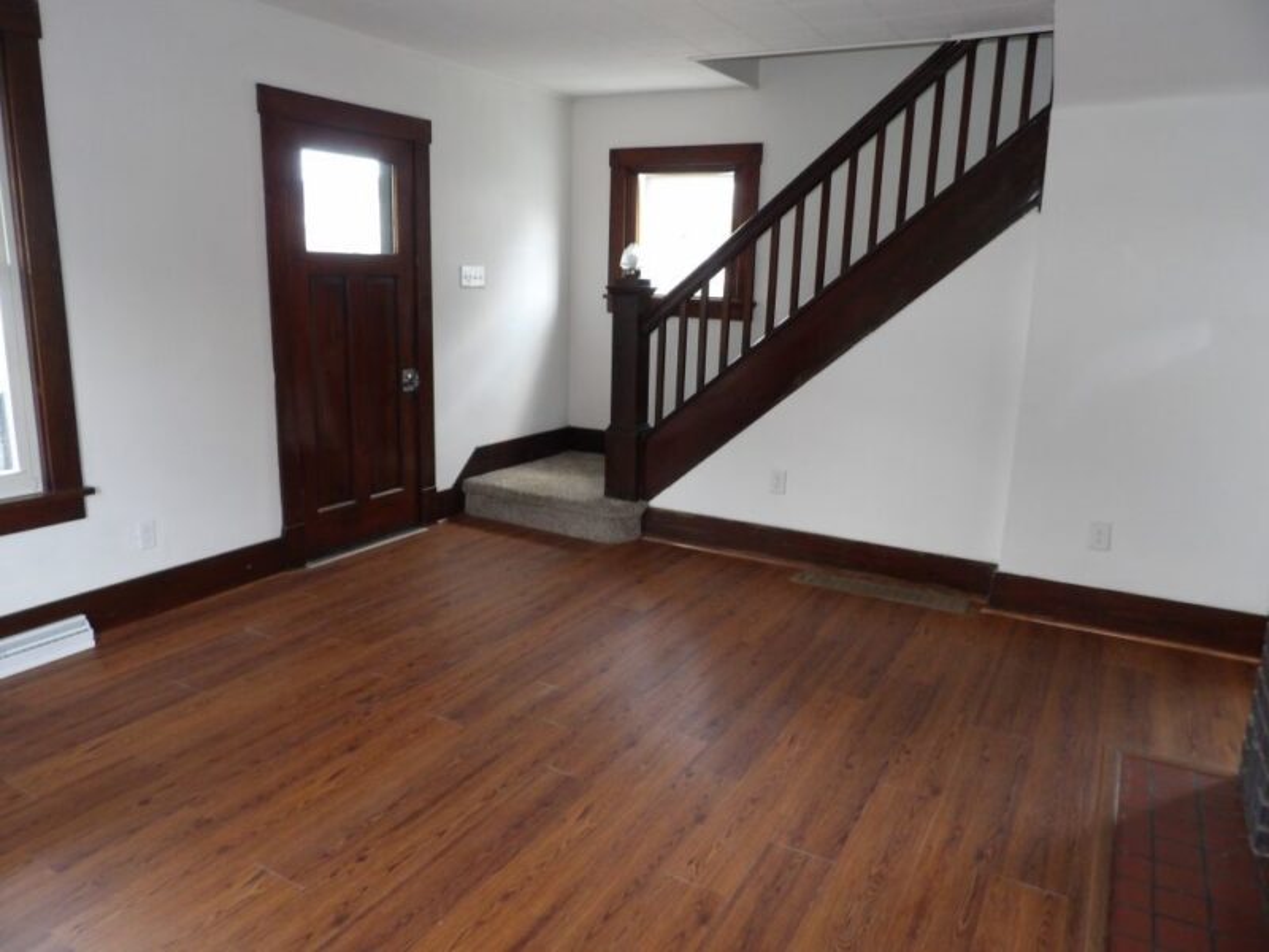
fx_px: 880
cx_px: 634
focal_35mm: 24
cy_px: 476
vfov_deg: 56.8
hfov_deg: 71.6
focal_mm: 4.3
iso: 200
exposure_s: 1/33
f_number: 3.2
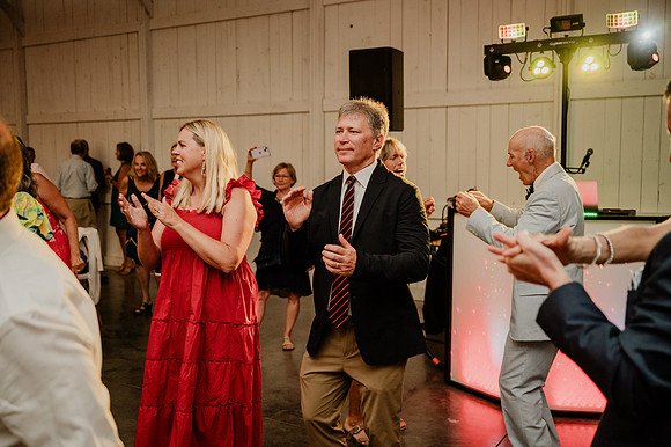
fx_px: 705
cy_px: 224
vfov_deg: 35.2
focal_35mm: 38
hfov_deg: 50.9
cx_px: 331
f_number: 2.8
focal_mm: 37
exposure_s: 1/200
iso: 125
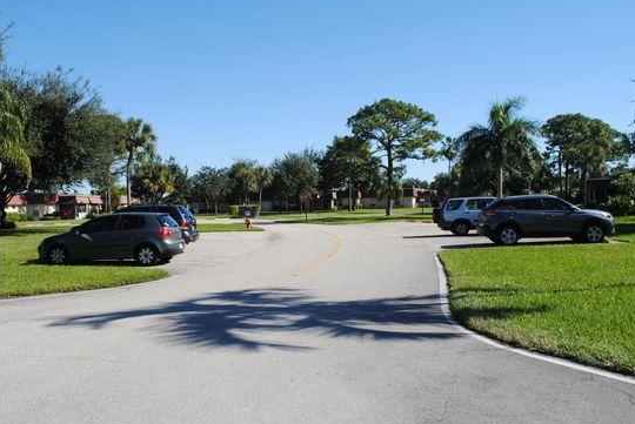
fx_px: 565
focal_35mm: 32
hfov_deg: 58.5
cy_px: 203
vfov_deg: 41.2
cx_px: 281
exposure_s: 1/250
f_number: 8
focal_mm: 18
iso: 100
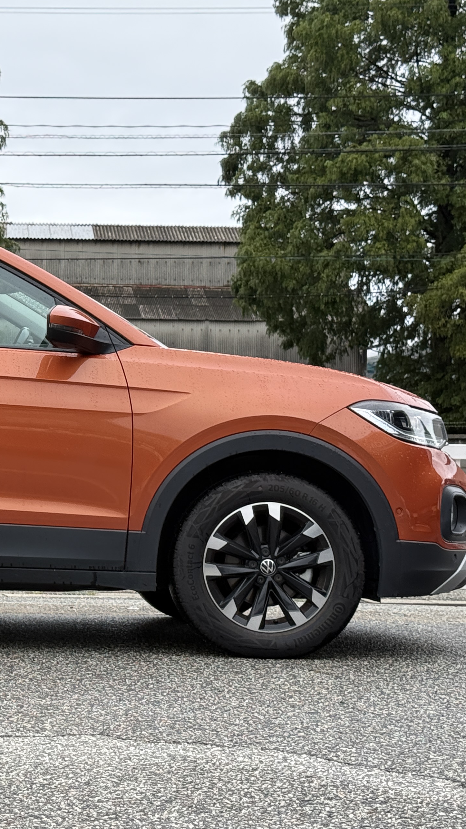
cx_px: -91
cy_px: 406
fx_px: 1801
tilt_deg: +2.1
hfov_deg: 14.3
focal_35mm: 82
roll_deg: -1.1
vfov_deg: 25.9
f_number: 1.78
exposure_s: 1/1185
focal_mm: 6.76
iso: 100
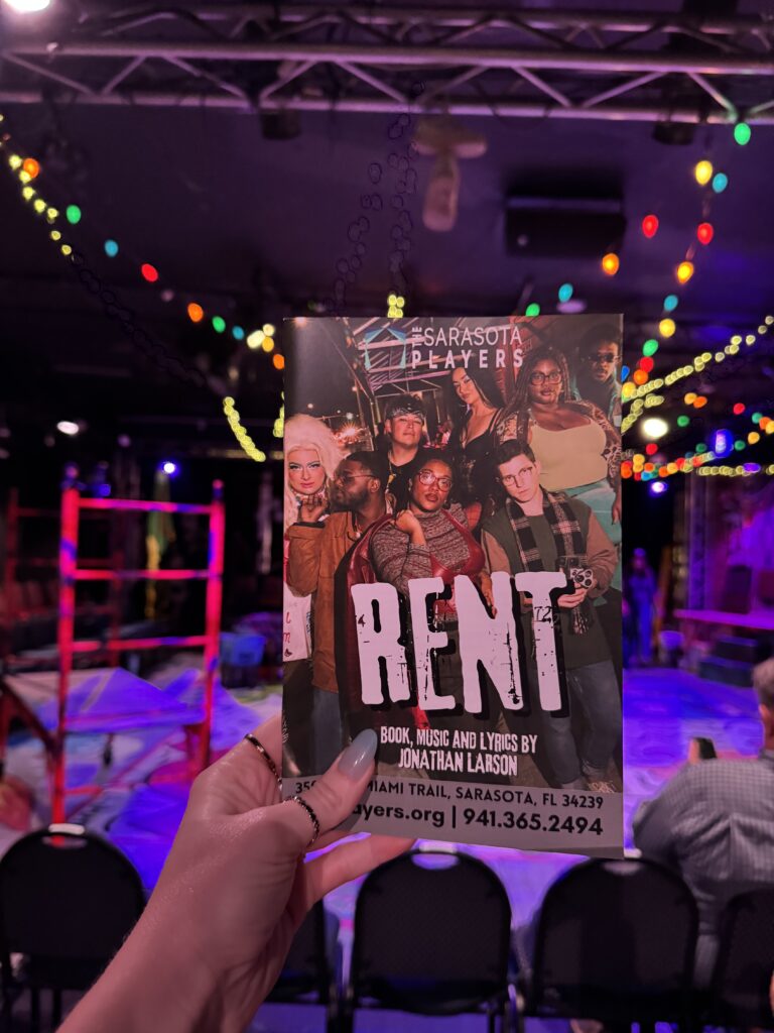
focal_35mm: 24
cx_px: 387
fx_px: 716
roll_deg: -1.7
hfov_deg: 56.8
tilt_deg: +2.8
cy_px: 516
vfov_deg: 71.6
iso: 1000
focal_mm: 6.76
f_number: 1.78
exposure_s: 1/37
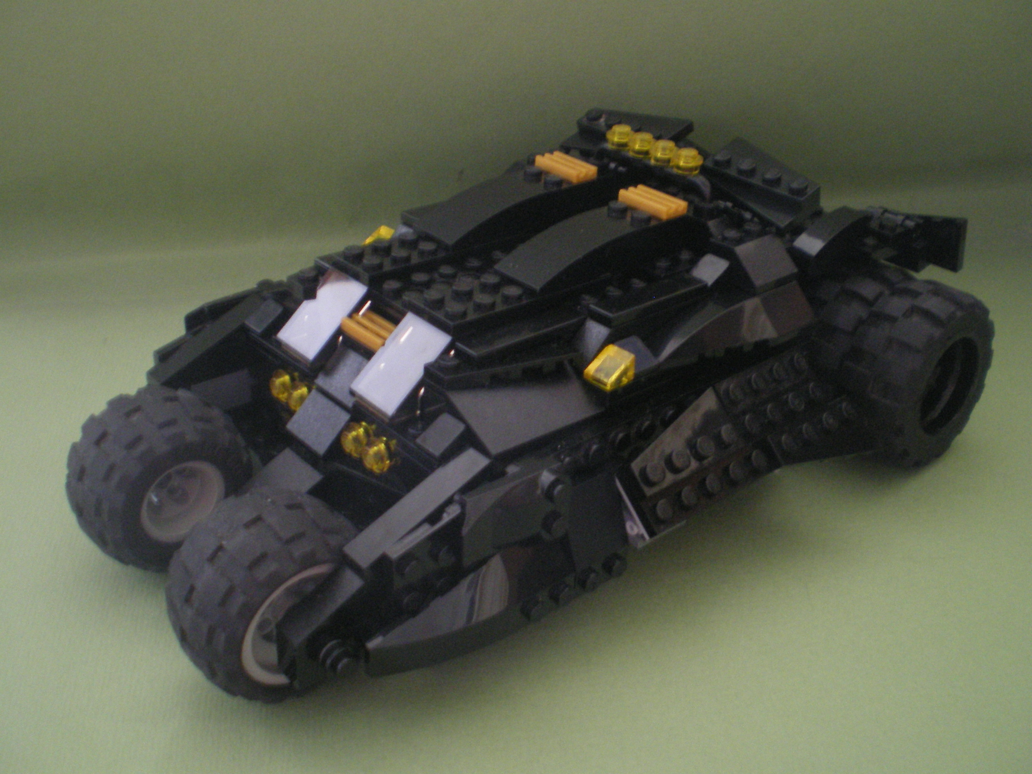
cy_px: 387
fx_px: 1133
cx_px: 516
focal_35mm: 38
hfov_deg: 49.0
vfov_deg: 37.7
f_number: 3.1
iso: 400
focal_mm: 6.3
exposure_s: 1/4
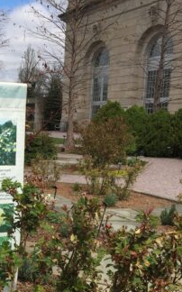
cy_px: 207
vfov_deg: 35.2
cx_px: -8
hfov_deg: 21.7
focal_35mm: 57
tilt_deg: -10.1
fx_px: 453
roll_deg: -0.3
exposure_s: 1/2825
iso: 32
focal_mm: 4.15
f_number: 2.2
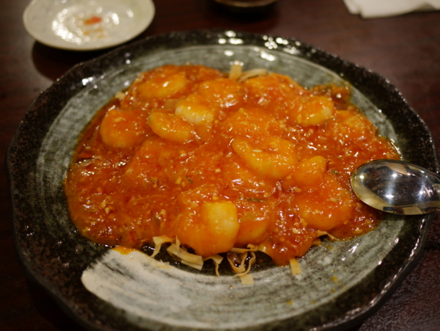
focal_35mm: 40
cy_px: 166
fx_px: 509
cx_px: 220
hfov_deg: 46.8
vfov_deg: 36.0
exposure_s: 1/60
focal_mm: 20
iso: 640
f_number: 1.7
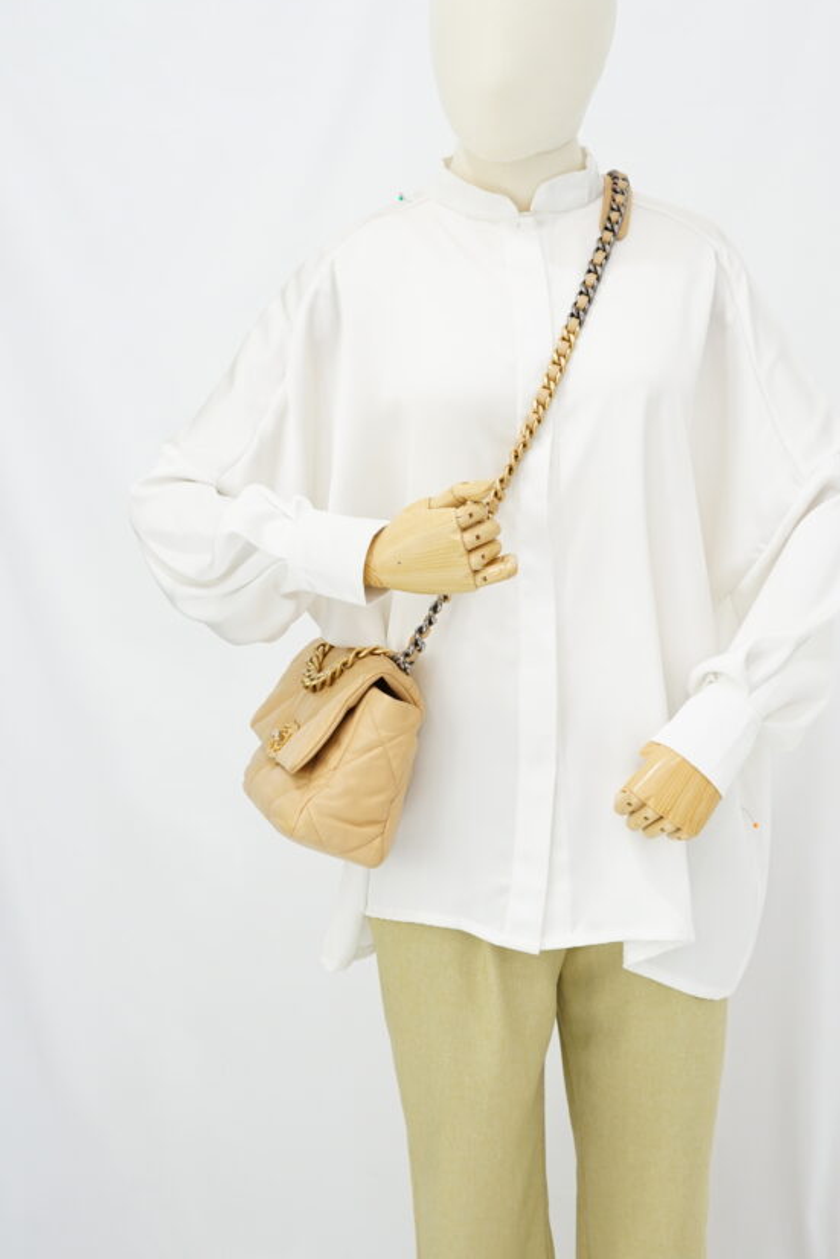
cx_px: 508
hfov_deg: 21.9
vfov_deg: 32.4
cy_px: 613
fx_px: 2169
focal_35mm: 62
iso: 640
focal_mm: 50
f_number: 6.3
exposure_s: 1/10
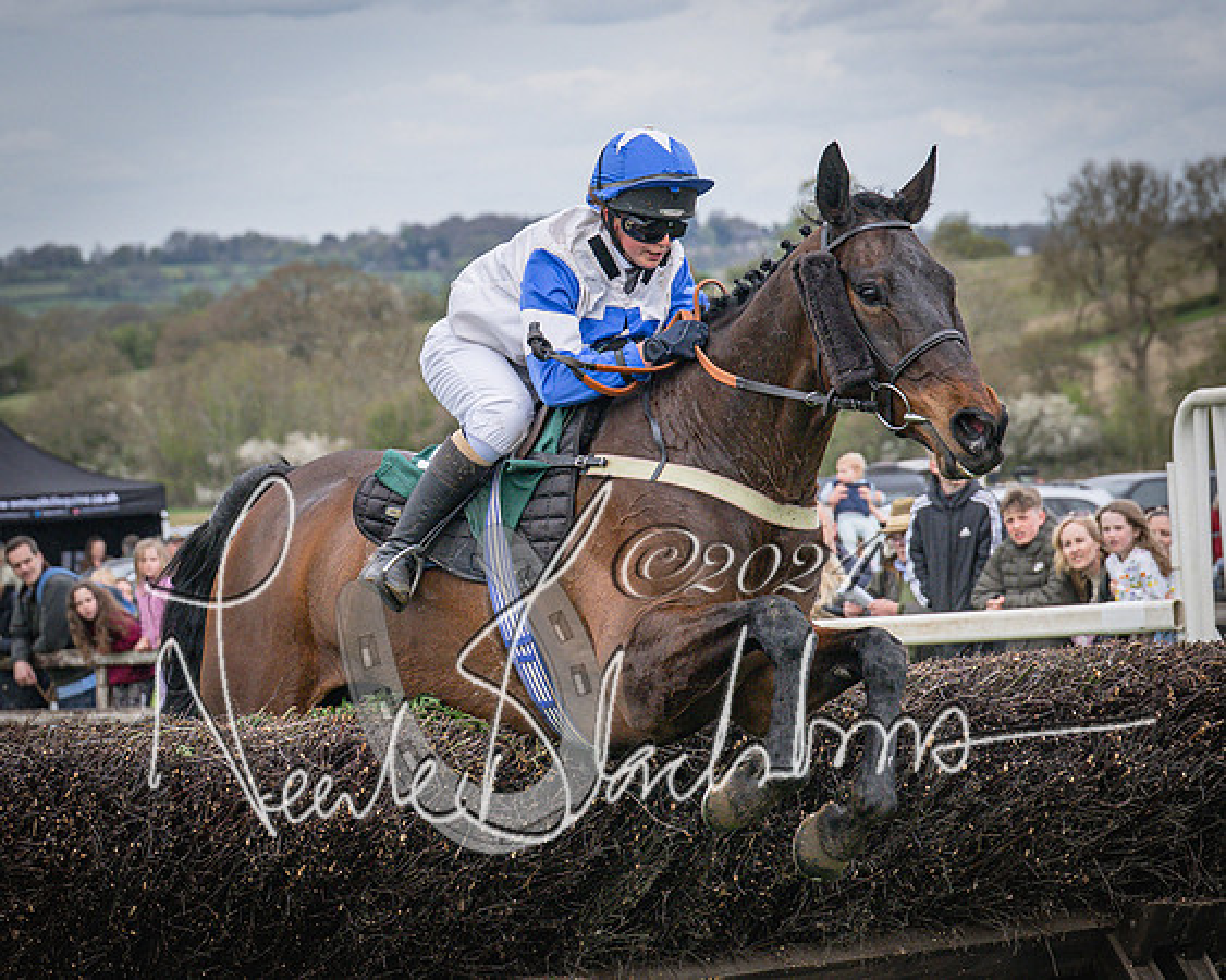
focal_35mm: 161
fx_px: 5825
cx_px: 572
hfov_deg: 12.0
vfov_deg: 9.6
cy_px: 336
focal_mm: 70
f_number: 4
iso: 400
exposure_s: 1/1600
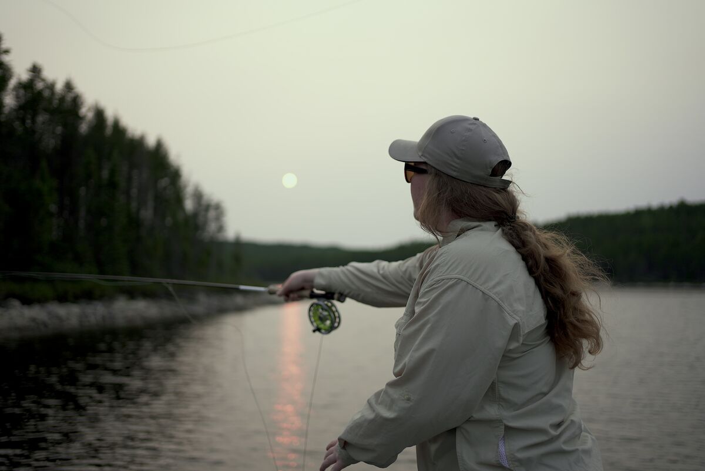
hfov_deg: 54.4
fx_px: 686
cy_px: 236
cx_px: 352
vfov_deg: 37.9
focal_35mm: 35
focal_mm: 35
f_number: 1.8
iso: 125
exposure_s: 1/1250
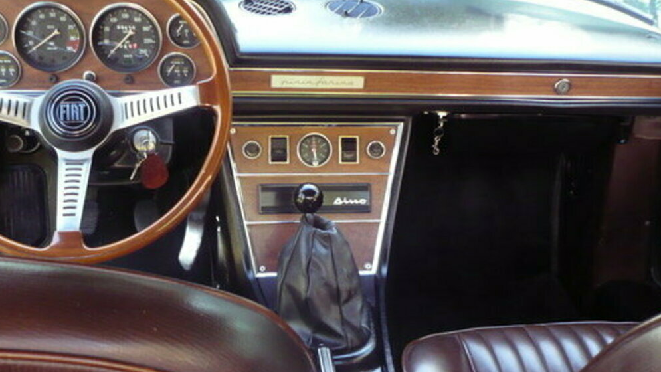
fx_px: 806
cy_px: 196
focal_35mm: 46
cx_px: 298
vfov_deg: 26.0
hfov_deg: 44.5
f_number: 2.8
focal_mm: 5.8
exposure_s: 1/30
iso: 200
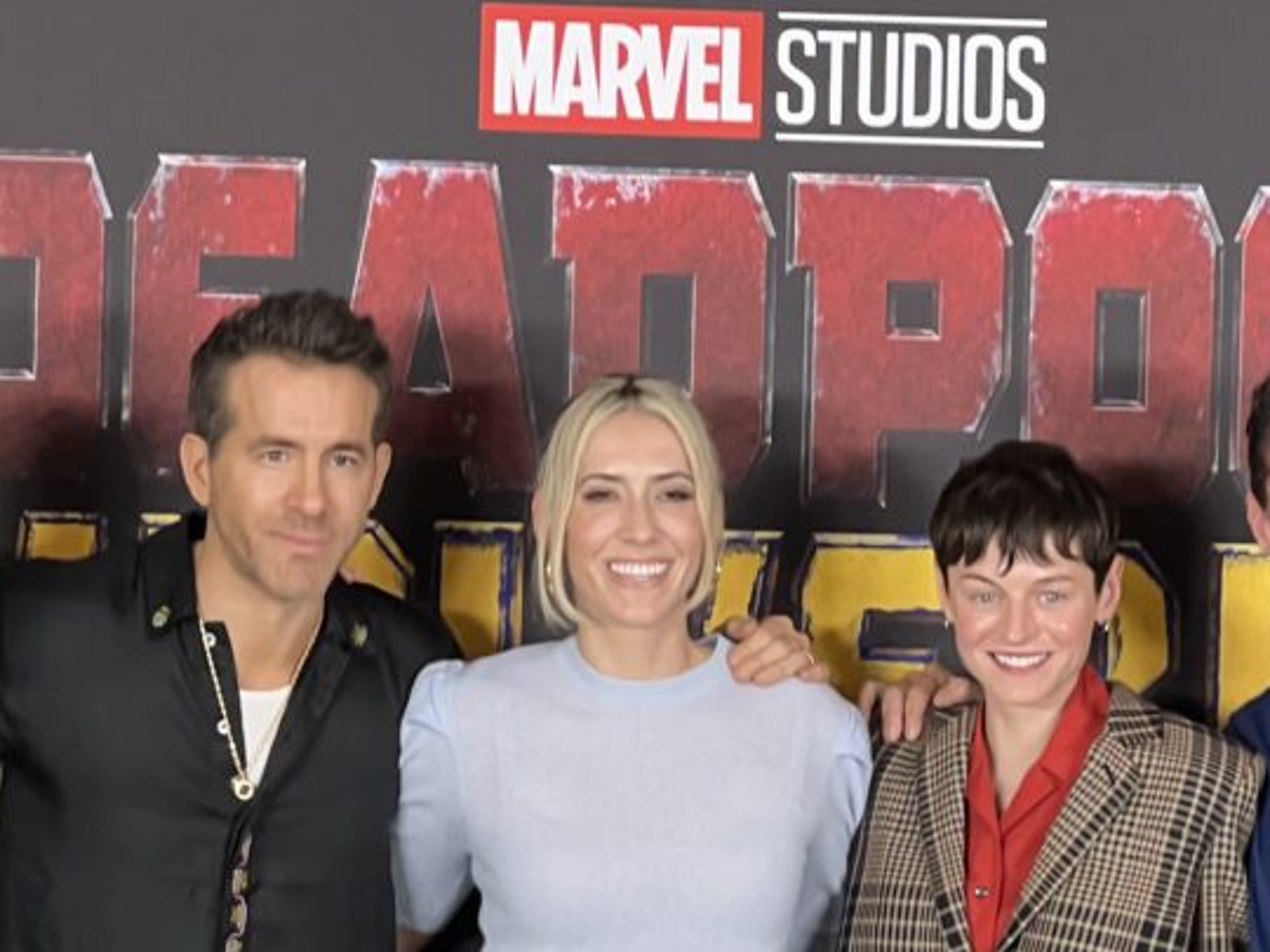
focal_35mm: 171
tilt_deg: -3.7
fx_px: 6274
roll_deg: -1.3
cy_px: 736
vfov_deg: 8.7
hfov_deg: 11.6
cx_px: 581
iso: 160
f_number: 2.8
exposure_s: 1/50
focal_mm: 9
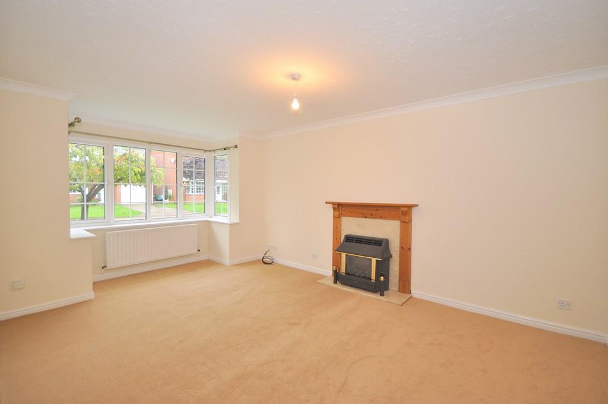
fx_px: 253
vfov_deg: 77.2
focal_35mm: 15
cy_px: 202
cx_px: 304
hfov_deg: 100.5
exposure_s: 1/60
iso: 400
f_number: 4
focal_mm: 10
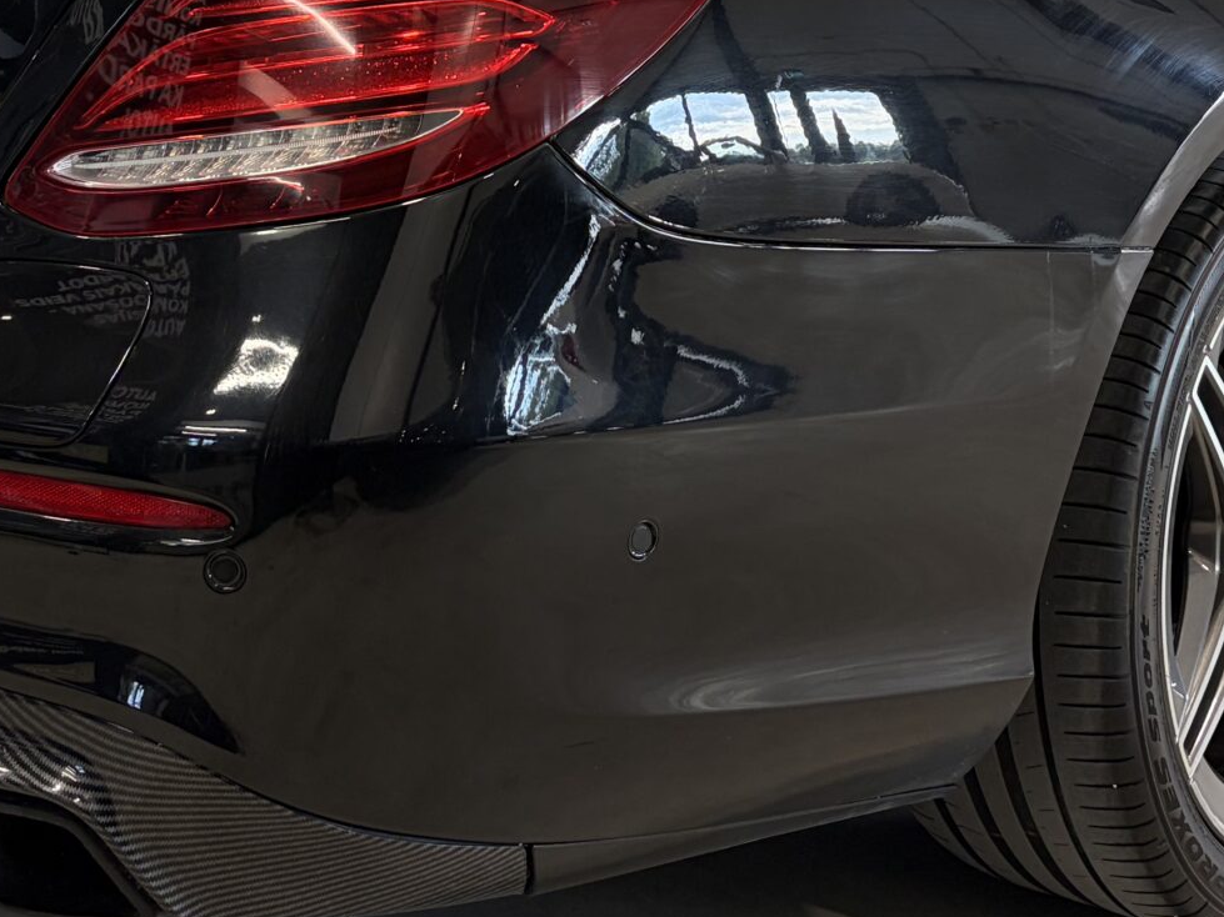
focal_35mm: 68
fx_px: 2404
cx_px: 584
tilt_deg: -2.1
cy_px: -95
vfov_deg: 20.6
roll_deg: +0.5
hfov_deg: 28.6
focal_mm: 5.96
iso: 80
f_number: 1.6
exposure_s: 1/100
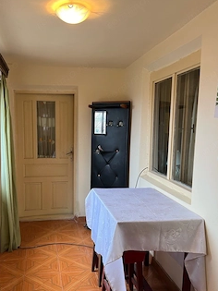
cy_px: 164
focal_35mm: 33
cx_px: 82
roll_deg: +0.2
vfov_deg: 55.2
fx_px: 277
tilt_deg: -8.4
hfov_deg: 42.6
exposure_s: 1/50
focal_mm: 5.7
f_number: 1.5
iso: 80
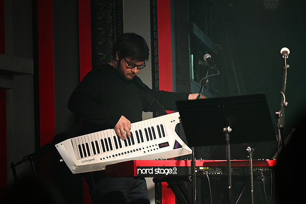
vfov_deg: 7.0
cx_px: 153
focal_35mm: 195
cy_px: 102
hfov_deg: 10.5
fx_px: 1658
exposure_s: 1/400
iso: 4000
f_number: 2.8
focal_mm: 195
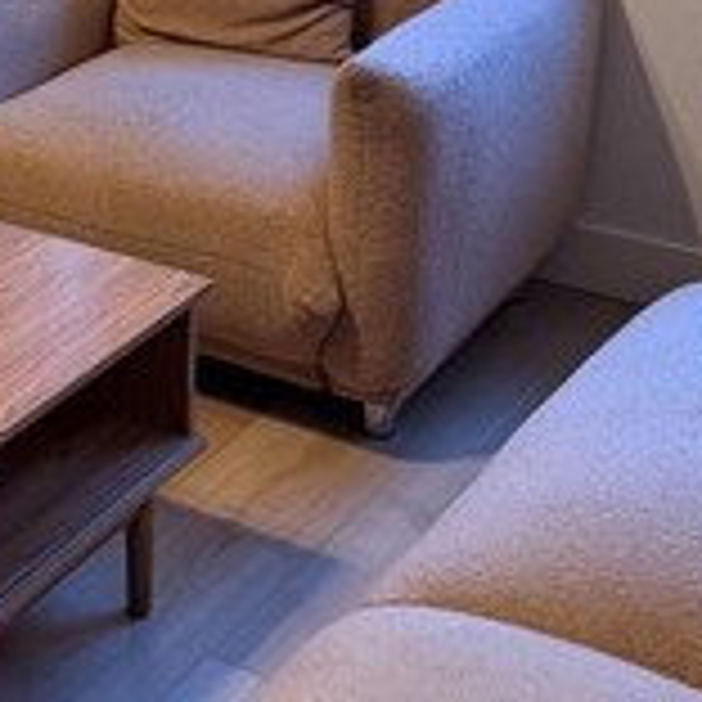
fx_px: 1996
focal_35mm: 87
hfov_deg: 19.2
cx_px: -63
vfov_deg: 19.4
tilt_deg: -15.5
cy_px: 18
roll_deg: +0.8
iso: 320
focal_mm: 6.76
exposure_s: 1/60
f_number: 1.78
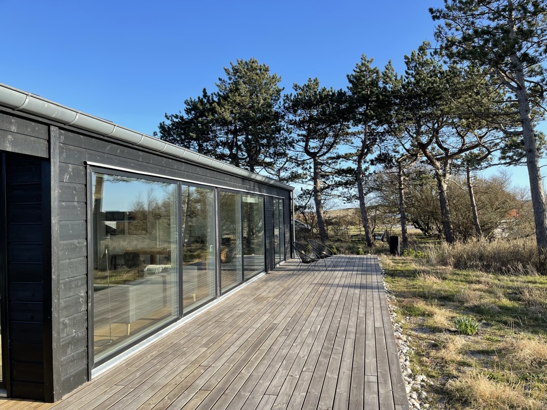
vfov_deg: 53.1
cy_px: 205
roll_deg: +2.0
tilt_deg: +1.5
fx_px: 411
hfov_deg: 67.3
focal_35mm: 26
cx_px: 274
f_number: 1.6
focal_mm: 5.1
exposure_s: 1/1175
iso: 32
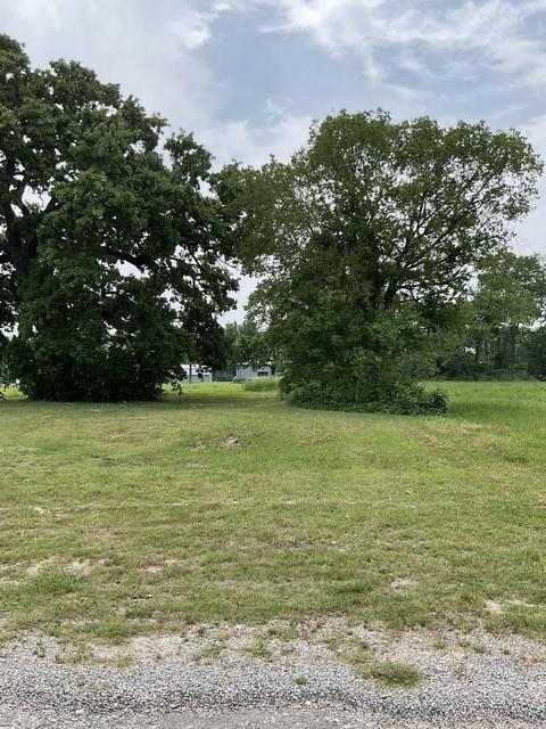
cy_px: 364
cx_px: 273
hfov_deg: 48.2
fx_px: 610
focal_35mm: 29
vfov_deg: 61.7
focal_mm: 3
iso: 16
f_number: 1.8
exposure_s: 1/1279
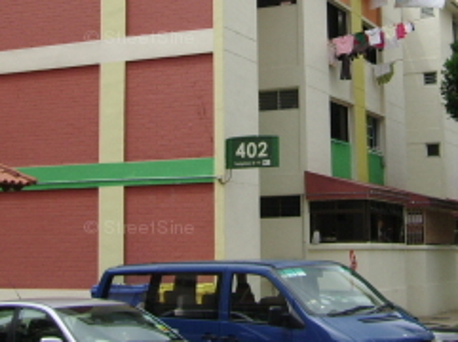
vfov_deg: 18.1
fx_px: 1057
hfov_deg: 24.5
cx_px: 226
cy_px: 40
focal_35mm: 80
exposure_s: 1/324
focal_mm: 5.95
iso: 50
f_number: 5.8
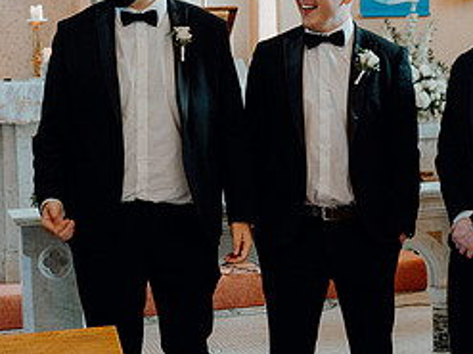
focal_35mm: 88
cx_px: 310
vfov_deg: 16.8
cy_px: 173
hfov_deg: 22.2
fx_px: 1202
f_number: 3.2
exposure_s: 1/200
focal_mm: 39
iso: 2000
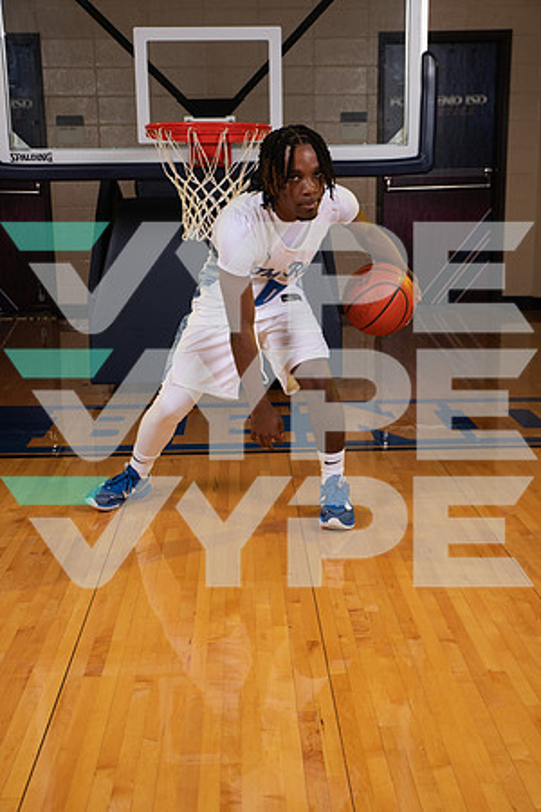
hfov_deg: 28.1
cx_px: 270
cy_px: 406
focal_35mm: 48
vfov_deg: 41.1
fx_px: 1082
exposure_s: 1/320
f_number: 7.1
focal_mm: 48
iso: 320
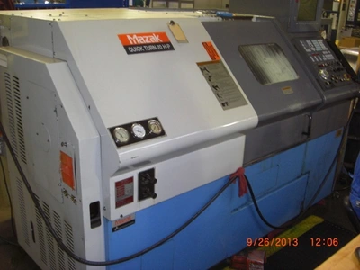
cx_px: 180
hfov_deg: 49.0
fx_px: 395
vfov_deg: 37.7
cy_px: 135
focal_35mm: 38
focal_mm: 6.2
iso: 200
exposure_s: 1/60
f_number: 2.7
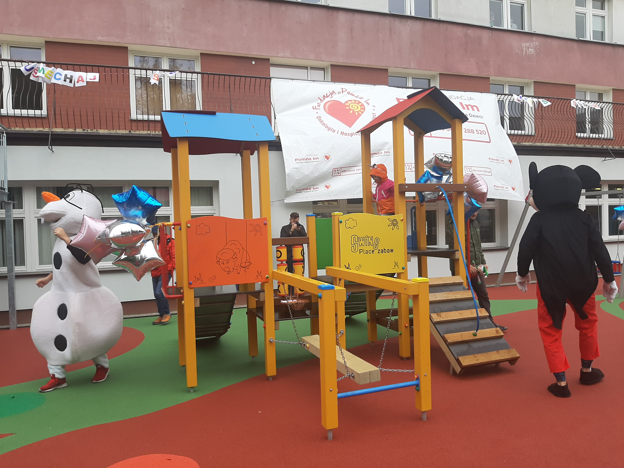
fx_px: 469
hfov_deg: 67.3
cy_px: 234
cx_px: 312
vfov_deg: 53.1
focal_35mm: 26
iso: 40
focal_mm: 3.93
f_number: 1.7
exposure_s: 1/297
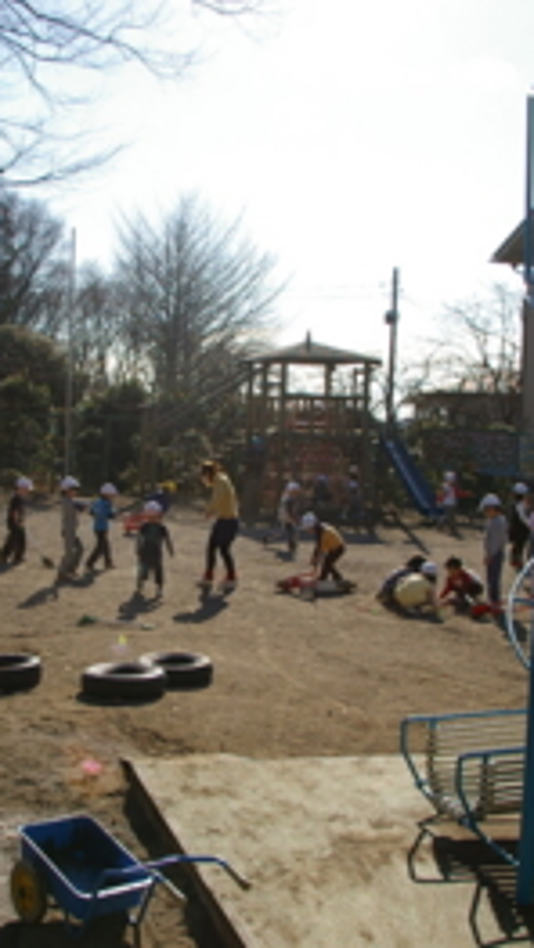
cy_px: 474
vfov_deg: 47.4
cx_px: 148
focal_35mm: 43
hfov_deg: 27.4
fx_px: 1082
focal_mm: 18
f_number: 8
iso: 200
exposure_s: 1/500
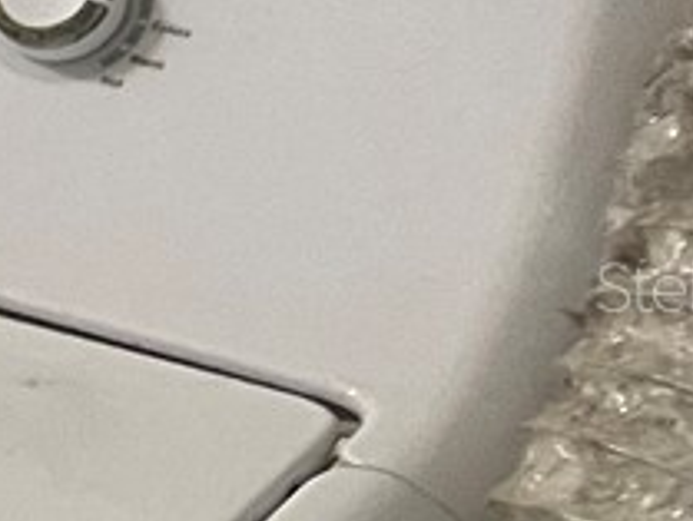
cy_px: 285
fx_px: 3986
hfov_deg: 7.8
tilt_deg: -25.5
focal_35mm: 199
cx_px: -1744
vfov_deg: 7.5
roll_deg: +4.9
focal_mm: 4.2
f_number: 1.6
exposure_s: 1/60
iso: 125
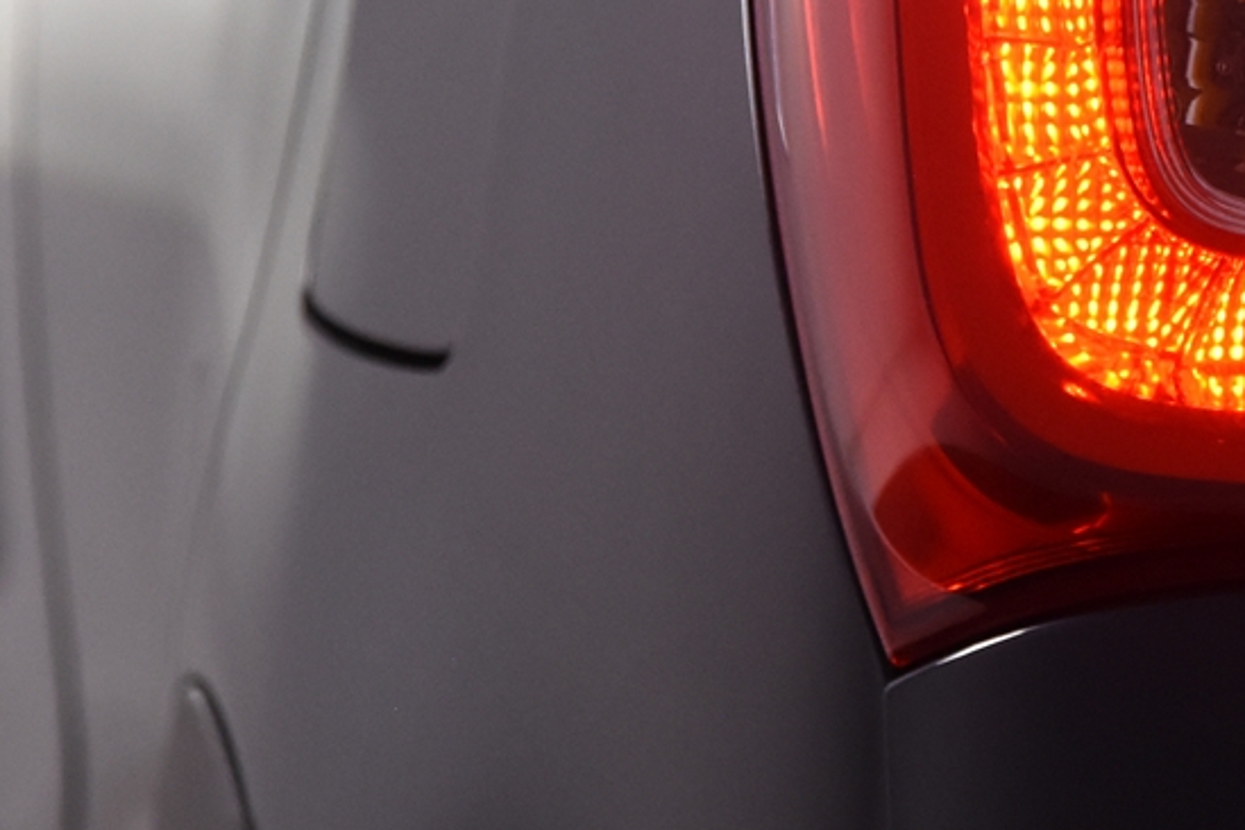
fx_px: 11239
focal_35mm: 325
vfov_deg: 4.2
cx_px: 1270
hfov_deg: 6.3
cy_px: 88
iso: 1600
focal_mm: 62
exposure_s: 1/320
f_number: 4.5
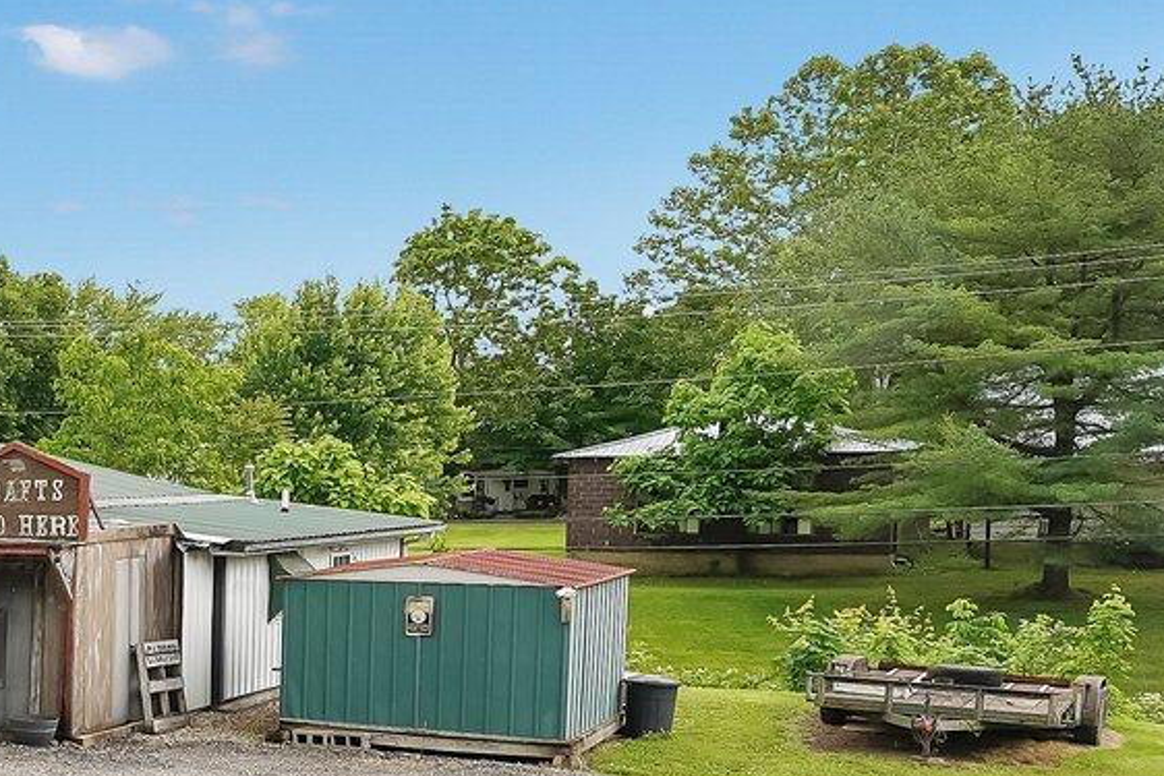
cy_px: 564
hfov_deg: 28.0
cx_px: -526
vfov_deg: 26.2
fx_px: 1649
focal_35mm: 51
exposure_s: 1/40
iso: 100
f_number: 7.1
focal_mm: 14
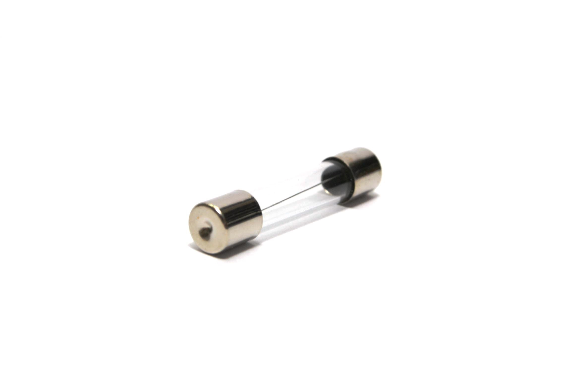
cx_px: 286
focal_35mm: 82
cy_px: 190
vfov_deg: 16.6
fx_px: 1308
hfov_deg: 24.6
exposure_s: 1/30
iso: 1600
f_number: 13
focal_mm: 55
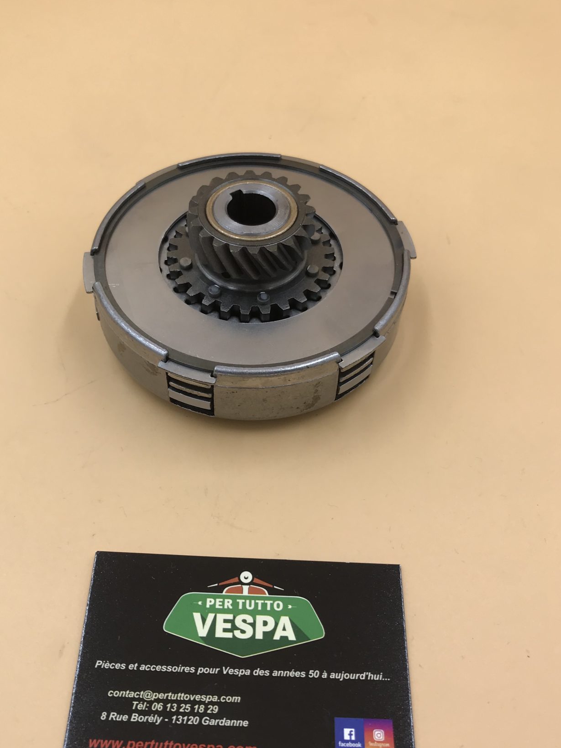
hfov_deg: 40.6
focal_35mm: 35
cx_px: 248
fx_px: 756
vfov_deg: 52.6
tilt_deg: -53.0
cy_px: 399
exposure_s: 1/320
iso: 20
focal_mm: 3.99
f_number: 1.8
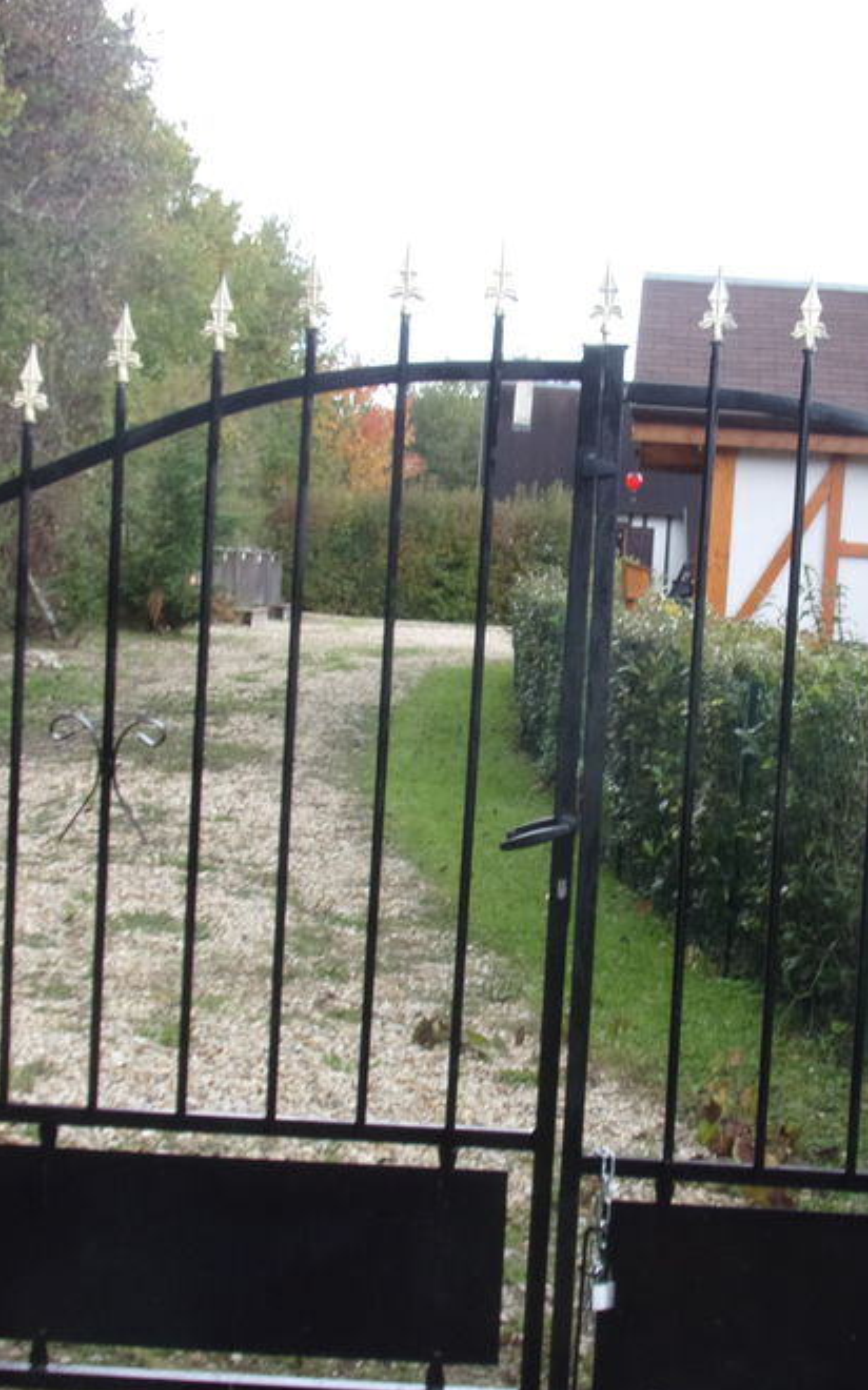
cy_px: 752
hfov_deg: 24.3
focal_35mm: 53
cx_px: 594
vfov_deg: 38.2
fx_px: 2008
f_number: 3.7
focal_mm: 5.9
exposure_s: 1/85
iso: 80
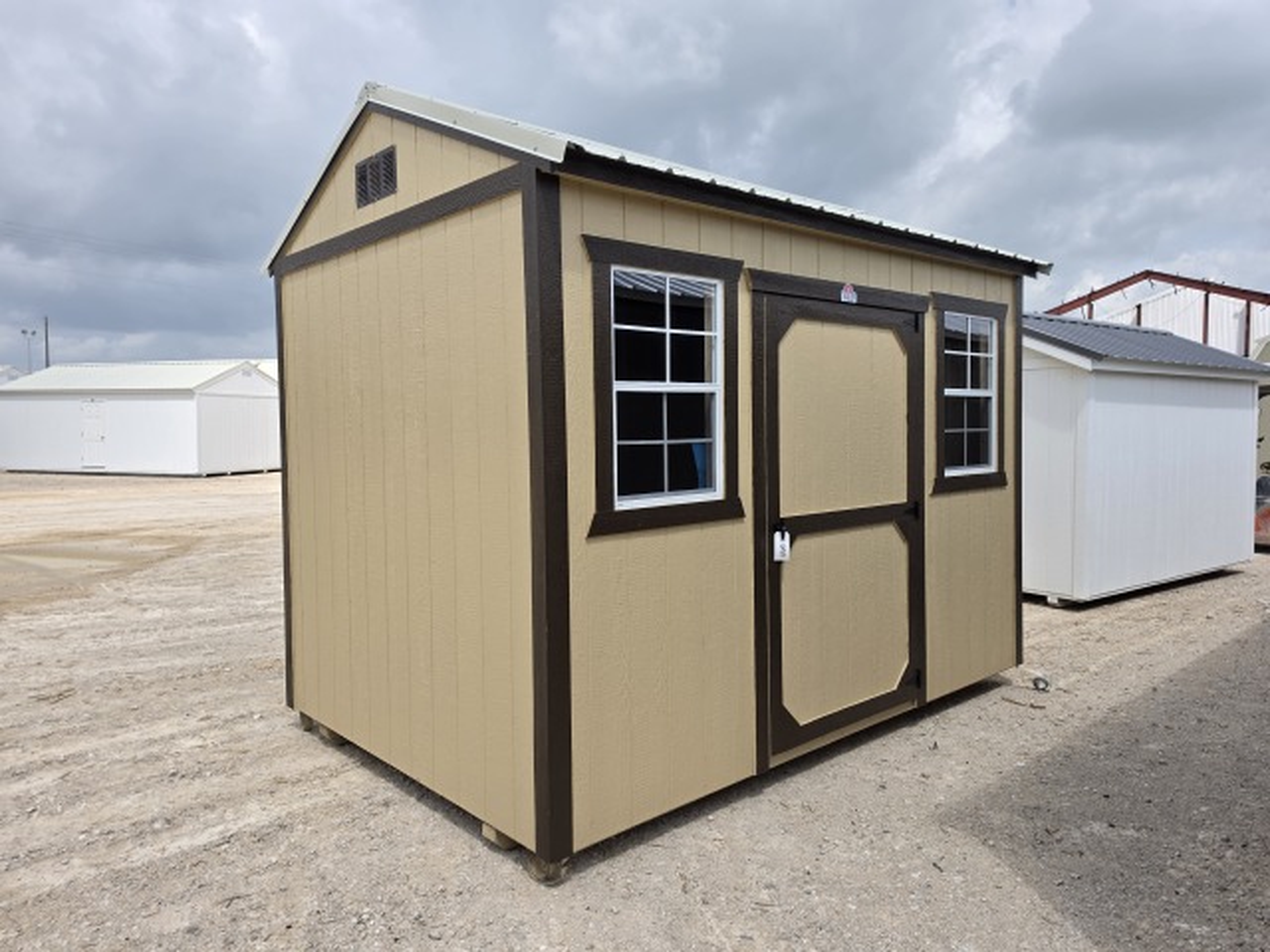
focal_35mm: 23
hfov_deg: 73.9
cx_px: 635
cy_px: 476
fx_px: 844
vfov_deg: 58.9
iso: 50
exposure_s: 1/7939
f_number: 1.4
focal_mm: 6.5
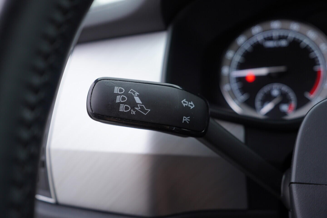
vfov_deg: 36.9
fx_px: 327
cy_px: 109
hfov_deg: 53.1
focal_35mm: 36
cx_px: 164
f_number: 3.2
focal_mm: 24
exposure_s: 1/50
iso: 125
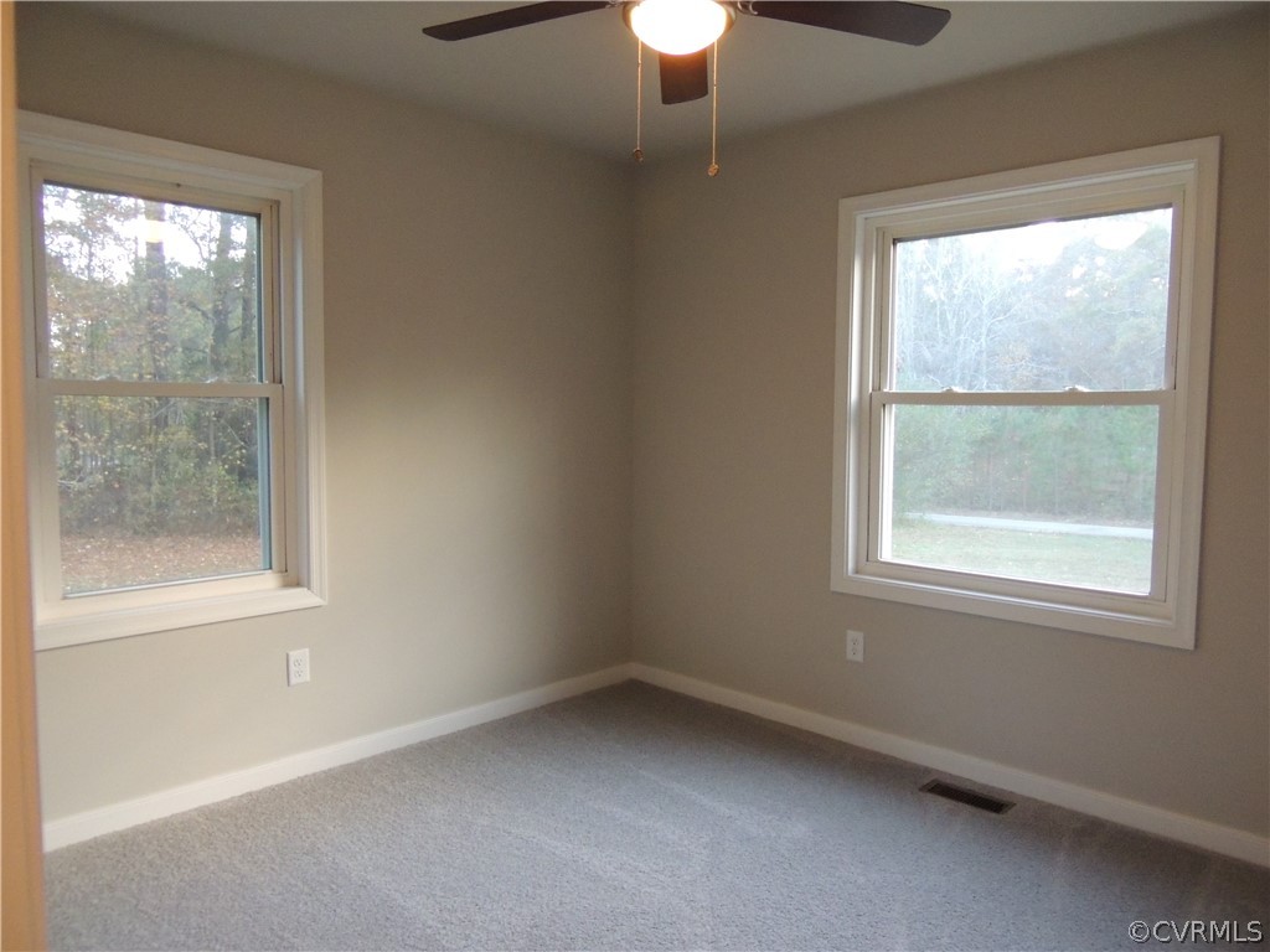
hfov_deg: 71.6
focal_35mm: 24
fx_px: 881
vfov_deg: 56.8
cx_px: 635
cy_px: 476
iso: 800
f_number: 3
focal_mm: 4.3
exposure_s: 1/60
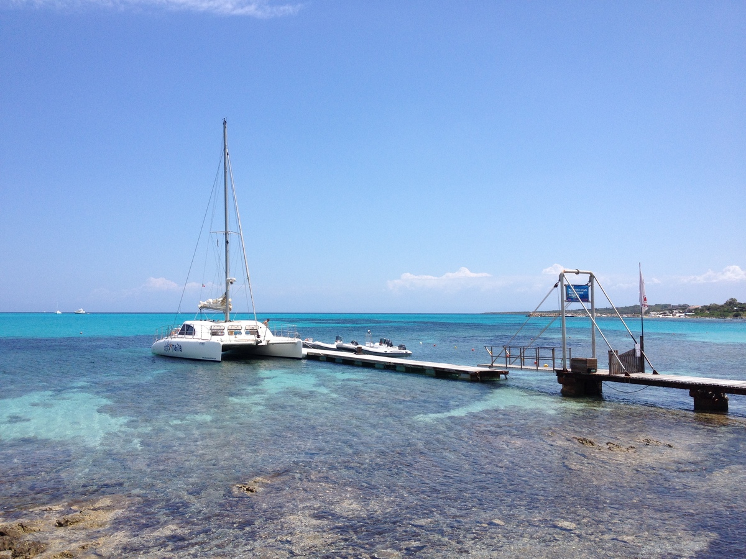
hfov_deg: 52.6
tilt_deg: +0.4
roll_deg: +0.1
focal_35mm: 35
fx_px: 754
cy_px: 280
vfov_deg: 40.7
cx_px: 373
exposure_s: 1/2208
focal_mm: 4.28
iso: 50
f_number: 2.4
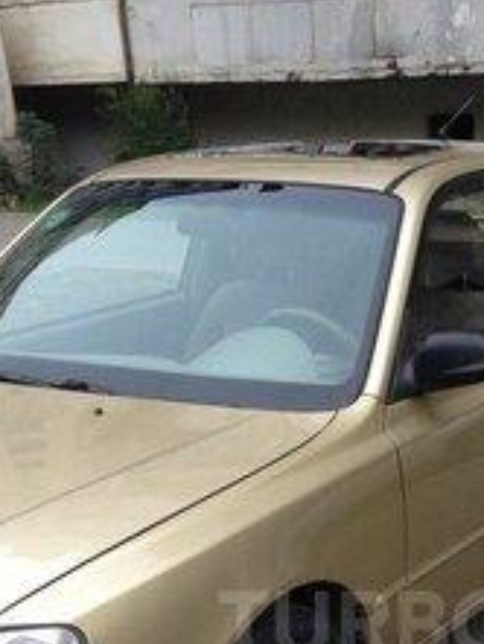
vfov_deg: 25.2
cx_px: 443
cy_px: 624
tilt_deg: -19.4
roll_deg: +0.1
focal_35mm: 74
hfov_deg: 19.5
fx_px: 1378
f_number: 2.4
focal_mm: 4.12
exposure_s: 1/20
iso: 64
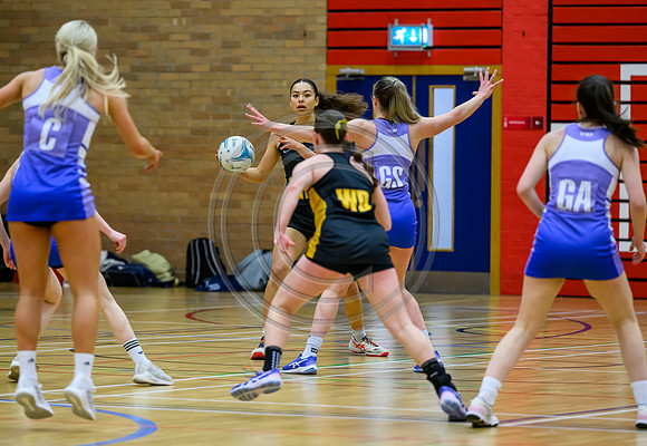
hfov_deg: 9.2
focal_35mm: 221
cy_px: 241
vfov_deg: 6.4
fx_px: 4011
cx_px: 286
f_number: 3.5
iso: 5000
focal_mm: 200
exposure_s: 1/800
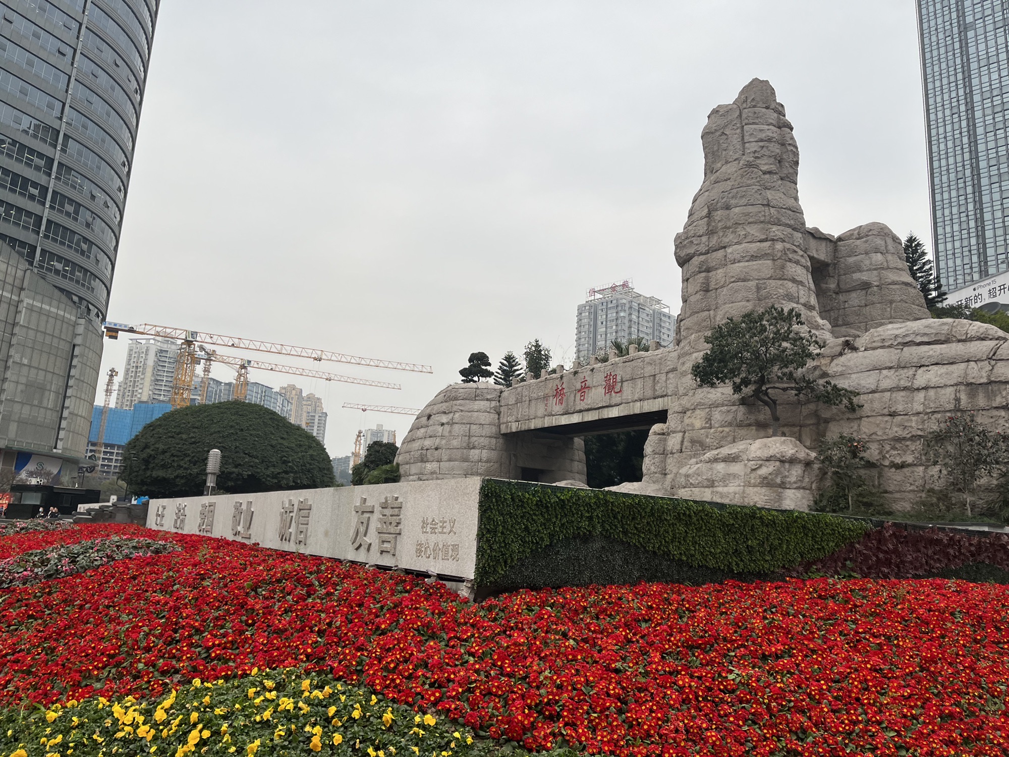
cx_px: 504
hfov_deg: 67.3
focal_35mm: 26
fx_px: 758
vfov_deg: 53.1
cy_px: 378
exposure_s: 1/732
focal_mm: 5.1
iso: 50
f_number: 1.6
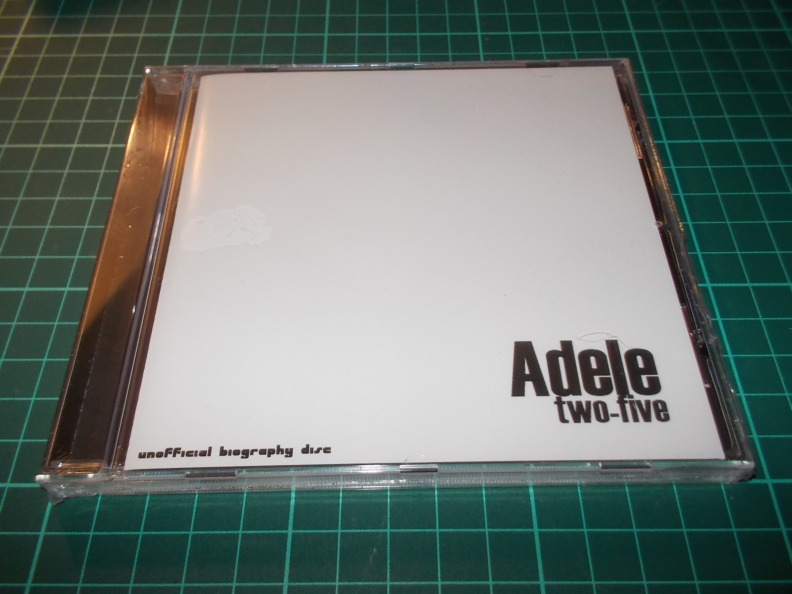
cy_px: 297
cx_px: 396
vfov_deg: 48.2
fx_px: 664
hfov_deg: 61.7
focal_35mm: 29
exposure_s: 1/30
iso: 200
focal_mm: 4.1
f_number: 3.3
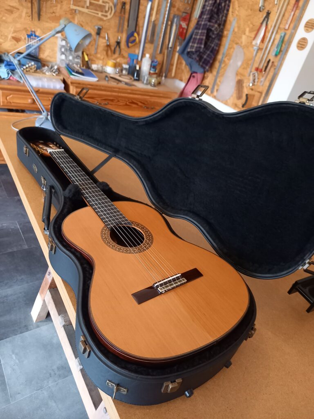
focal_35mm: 25
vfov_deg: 69.4
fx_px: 302
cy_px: 210
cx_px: 157
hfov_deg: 54.9
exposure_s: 1/33.3
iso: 500
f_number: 1.8
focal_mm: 4.65
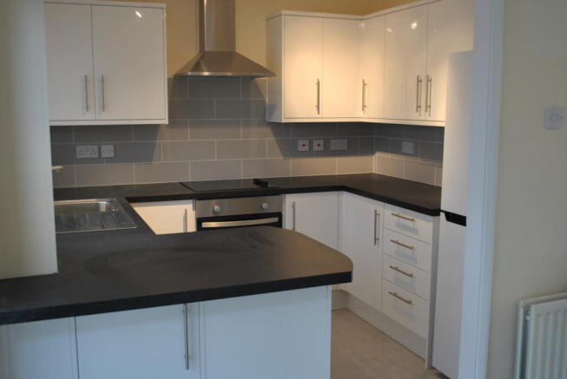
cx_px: 284
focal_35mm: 36
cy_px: 190
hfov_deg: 53.1
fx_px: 568
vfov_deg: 37.0
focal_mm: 24
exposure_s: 1/30
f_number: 4
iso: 360
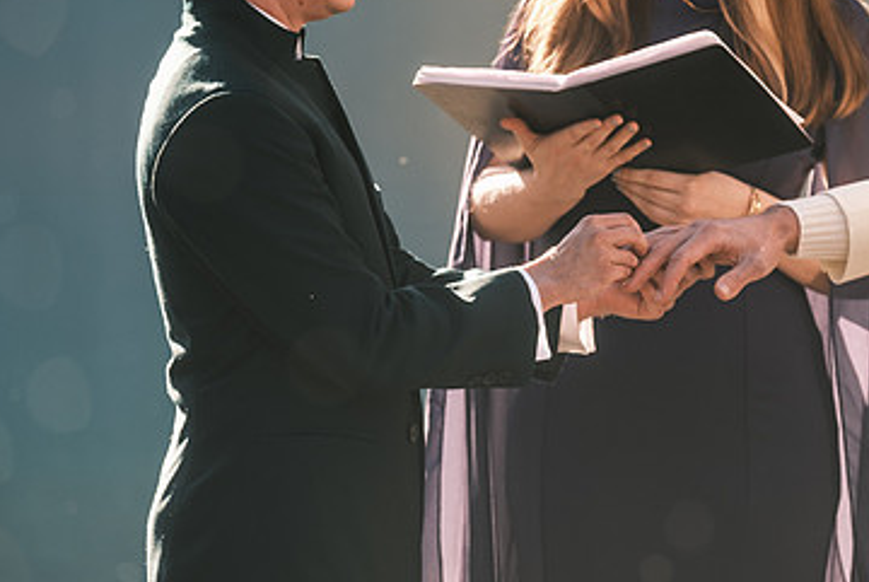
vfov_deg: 4.8
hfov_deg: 7.1
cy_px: 277
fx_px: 6960
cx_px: 661
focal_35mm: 288
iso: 200
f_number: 3.6
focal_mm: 119.2
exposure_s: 1/340
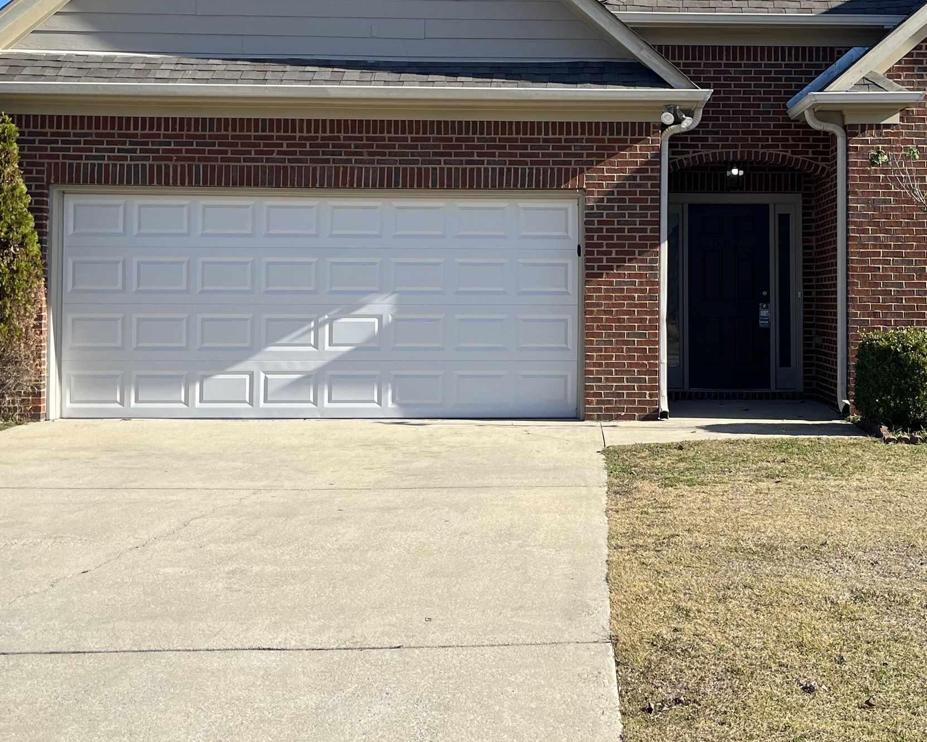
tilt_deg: +2.4
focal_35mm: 47
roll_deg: -0.4
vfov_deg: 31.9
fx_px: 1289
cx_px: 621
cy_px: 253
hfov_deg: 39.1
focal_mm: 5.1
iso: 50
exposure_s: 1/2899
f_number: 1.6
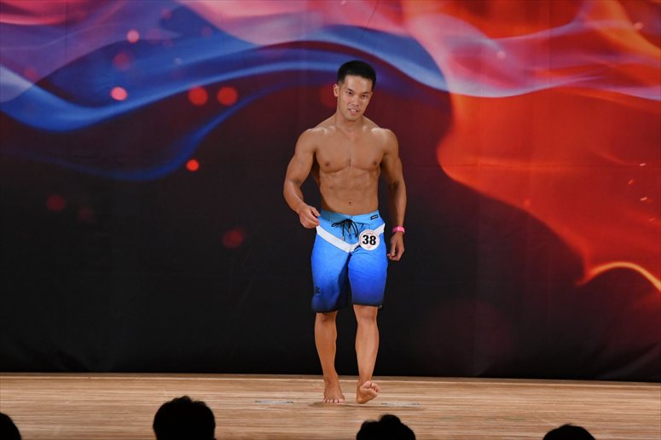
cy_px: 220
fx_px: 4680
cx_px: 330
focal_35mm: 255
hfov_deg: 8.1
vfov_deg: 5.4
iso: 3200
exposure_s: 1/400
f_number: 5.6
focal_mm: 170
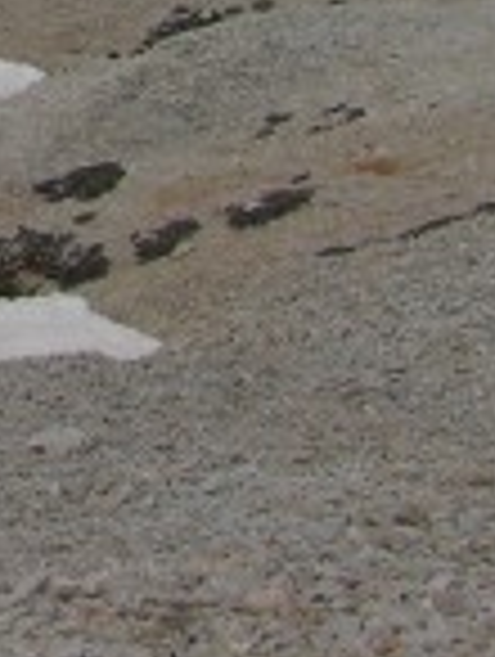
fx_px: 3498
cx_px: -603
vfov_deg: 9.8
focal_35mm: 184
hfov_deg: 7.6
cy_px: -760
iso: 50
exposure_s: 1/340
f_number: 6.3
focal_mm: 8.9
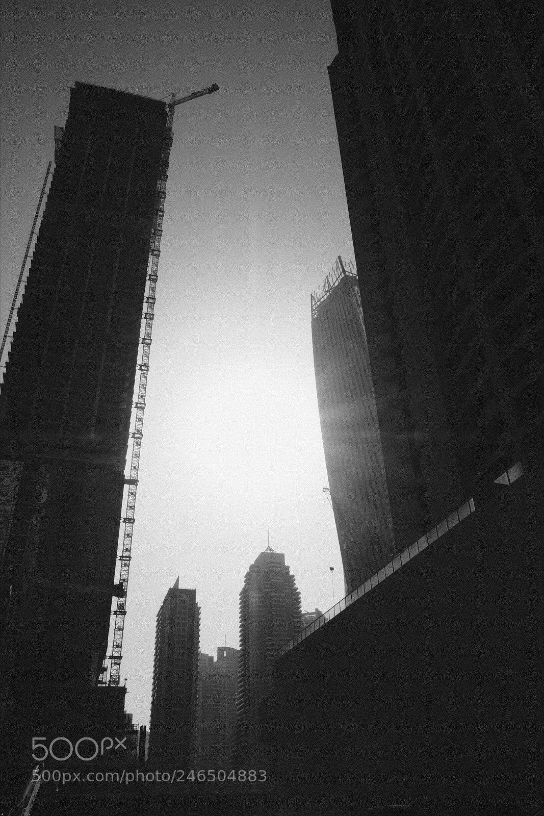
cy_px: 408
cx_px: 272
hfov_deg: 47.9
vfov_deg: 67.4
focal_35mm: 27
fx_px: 612
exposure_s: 1/350
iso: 400
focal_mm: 18
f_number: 20
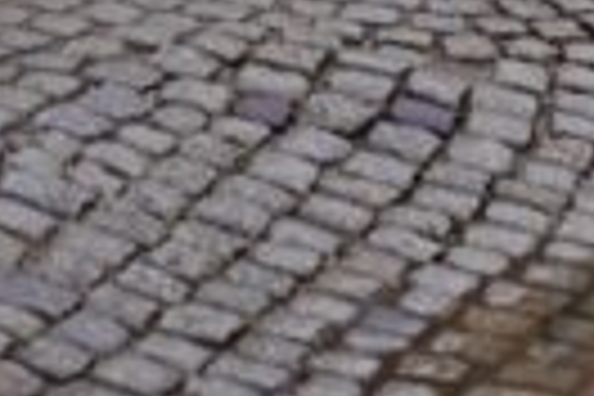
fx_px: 3597
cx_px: 94
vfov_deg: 5.6
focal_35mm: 218
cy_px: -1087
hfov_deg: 9.4
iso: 250
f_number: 2.8
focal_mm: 28
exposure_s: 1/1250
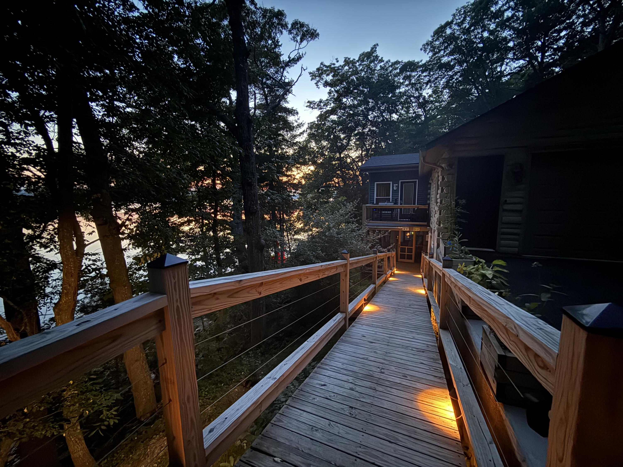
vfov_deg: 85.7
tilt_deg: -7.1
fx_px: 252
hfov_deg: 102.1
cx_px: 312
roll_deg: +1.2
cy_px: 234
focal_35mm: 14
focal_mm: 2.22
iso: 1000
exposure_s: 1/14
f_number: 2.2
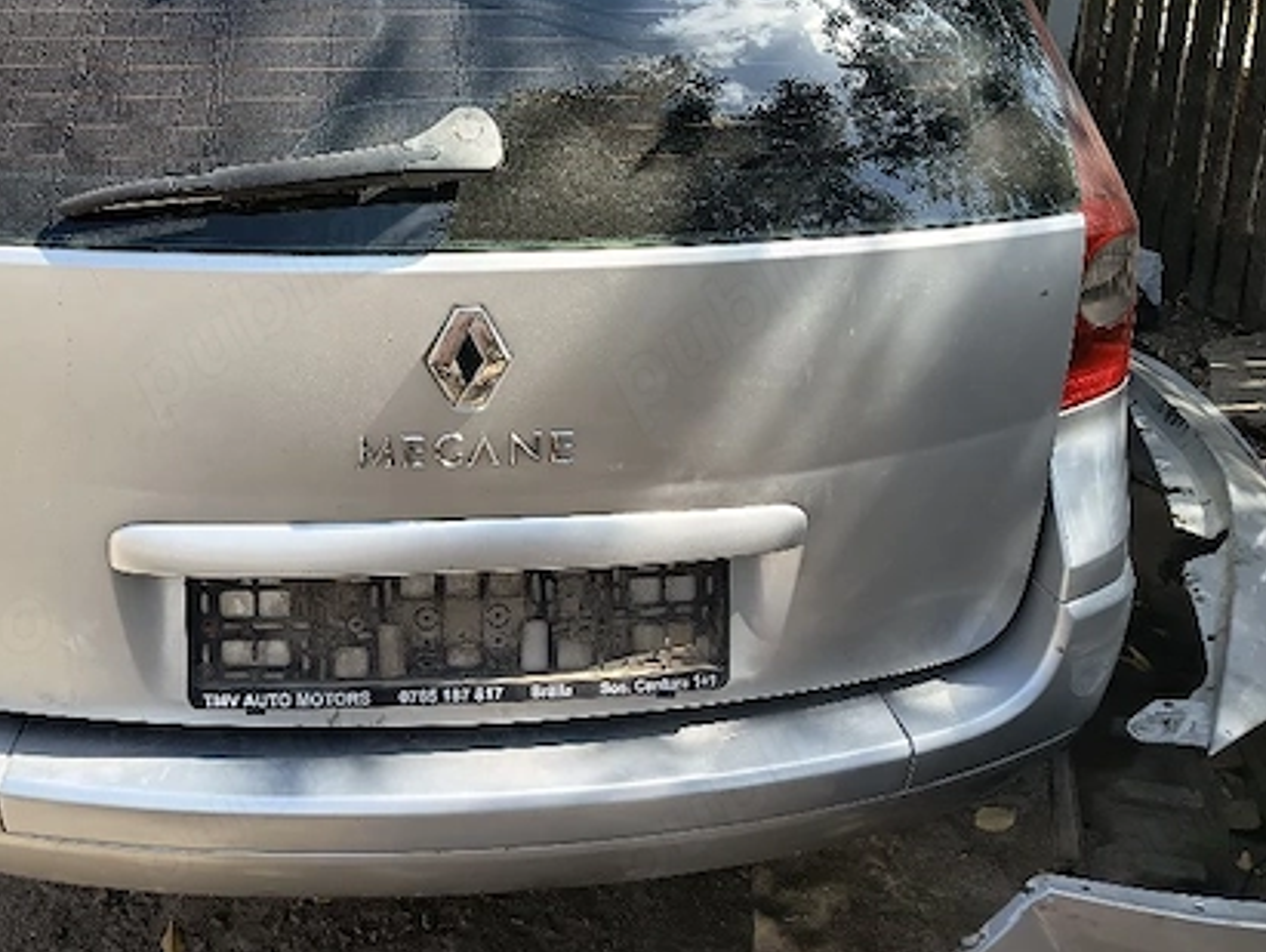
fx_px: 1281
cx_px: 453
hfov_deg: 51.9
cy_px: 277
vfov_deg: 40.0
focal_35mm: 35
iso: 50
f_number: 1.7
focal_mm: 5.24
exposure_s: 1/156
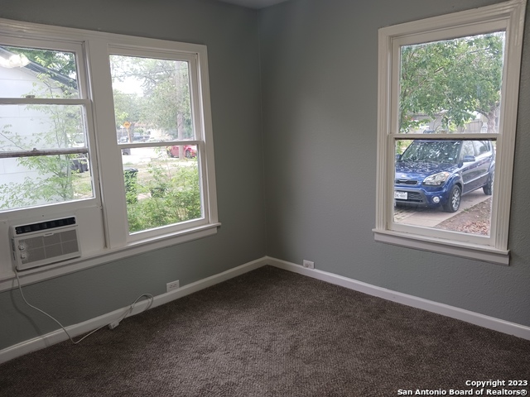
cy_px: 198
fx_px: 413
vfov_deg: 51.4
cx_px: 265
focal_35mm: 27
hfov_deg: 65.3
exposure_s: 1/60
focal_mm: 4
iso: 160
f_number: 1.8
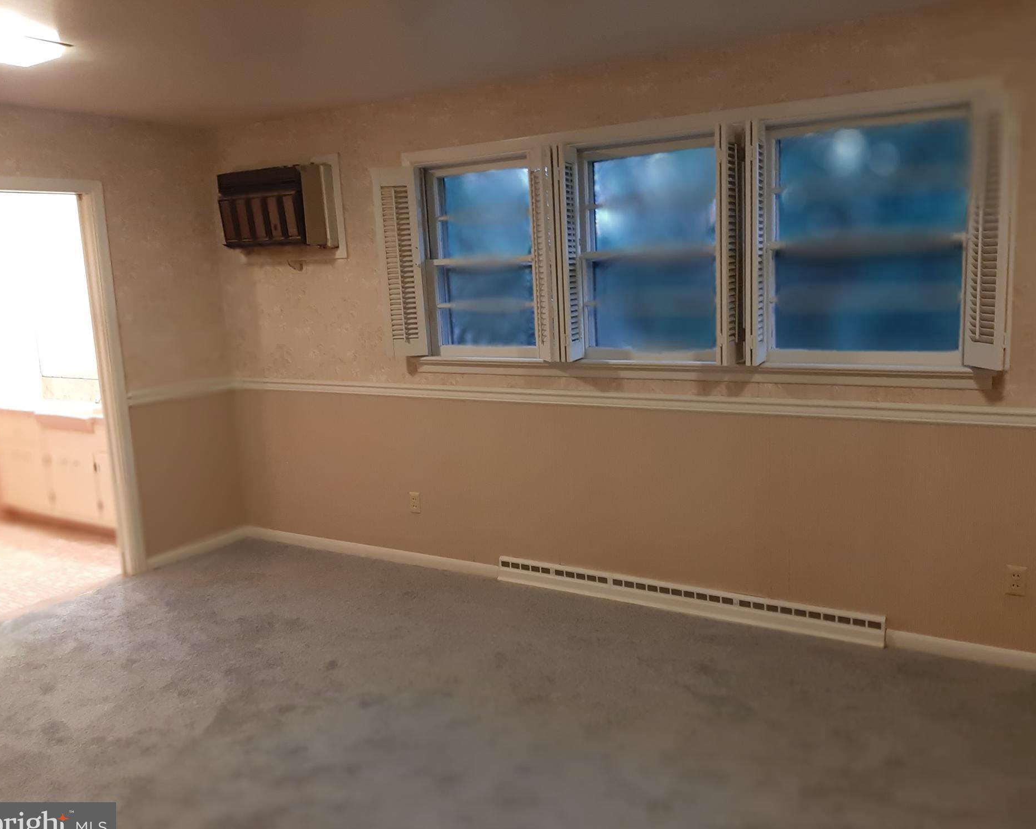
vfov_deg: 51.5
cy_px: 419
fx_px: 859
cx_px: 548
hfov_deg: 62.2
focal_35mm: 28
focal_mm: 3.93
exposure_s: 1/24
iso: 125
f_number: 1.7
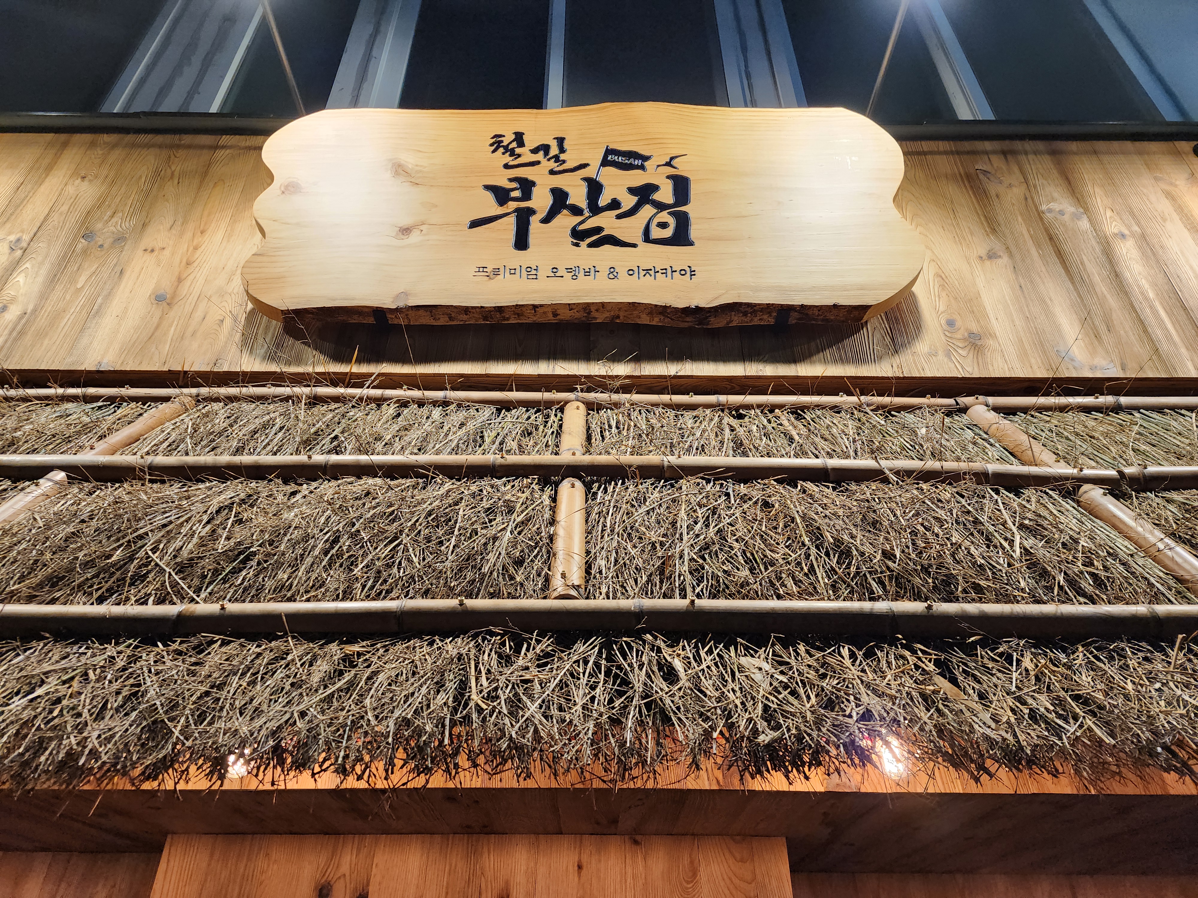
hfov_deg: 73.9
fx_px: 796
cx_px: 599
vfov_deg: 58.9
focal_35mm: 23
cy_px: 449
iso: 125
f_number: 1.8
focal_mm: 6.4
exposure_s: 1/120
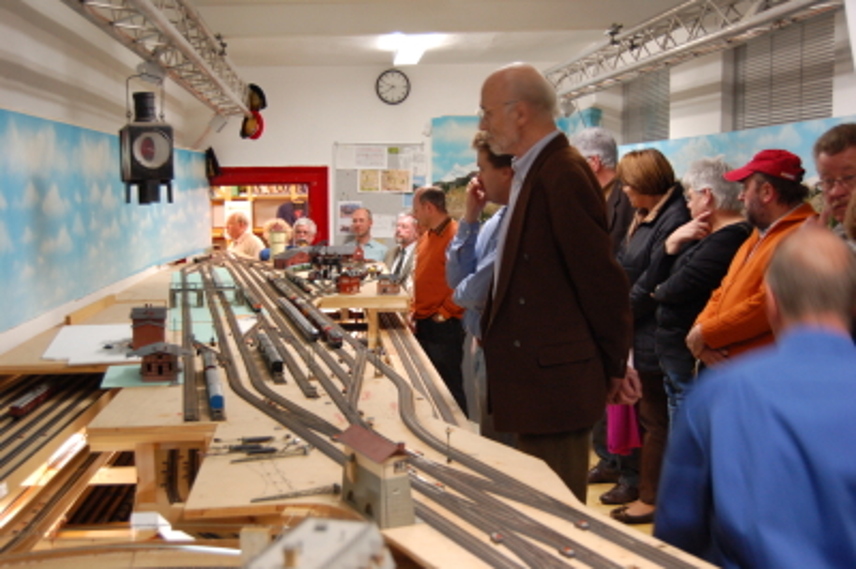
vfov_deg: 31.8
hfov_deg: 46.4
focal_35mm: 42
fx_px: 998
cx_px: 428
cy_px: 284
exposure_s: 1/20
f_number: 4.2
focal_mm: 28
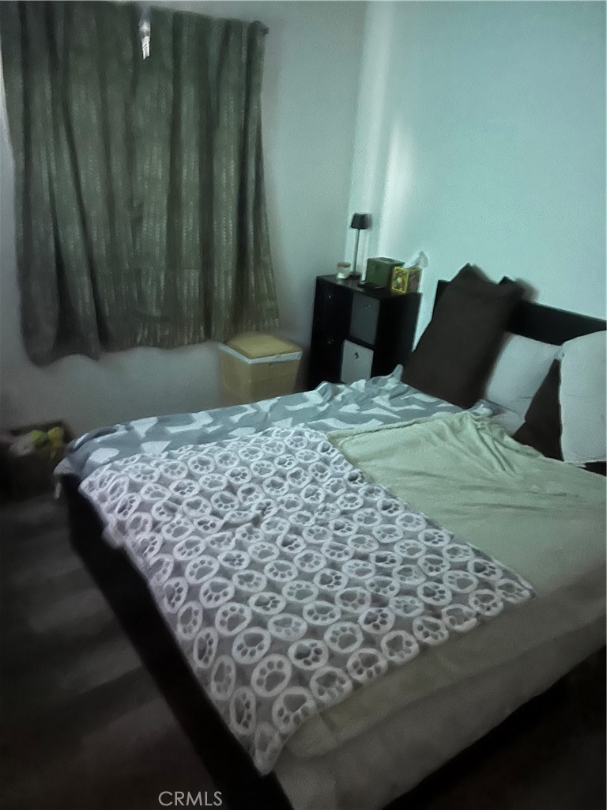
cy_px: 405
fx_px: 608
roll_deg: -1.8
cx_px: 304
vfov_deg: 67.3
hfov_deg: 53.1
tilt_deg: -20.8
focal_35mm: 26
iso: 1000
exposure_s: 1/20
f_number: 1.5
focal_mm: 5.7
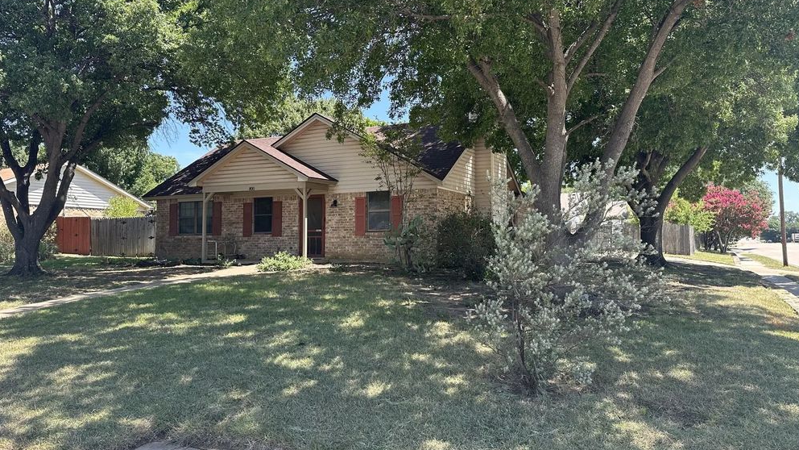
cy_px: 207
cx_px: 411
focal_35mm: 27
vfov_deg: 42.9
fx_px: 572
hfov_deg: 69.8
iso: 80
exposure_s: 1/822
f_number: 1.78
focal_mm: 6.86
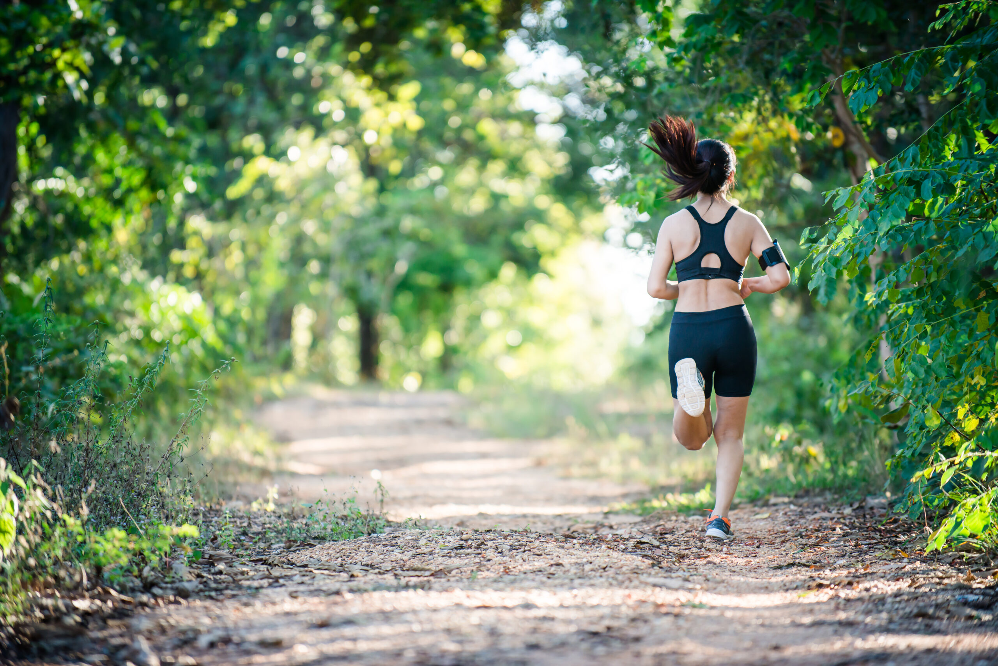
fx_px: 5546
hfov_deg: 10.3
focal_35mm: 200
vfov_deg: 6.9
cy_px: 333
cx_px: 499
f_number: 2.8
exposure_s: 1/500
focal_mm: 200
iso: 400
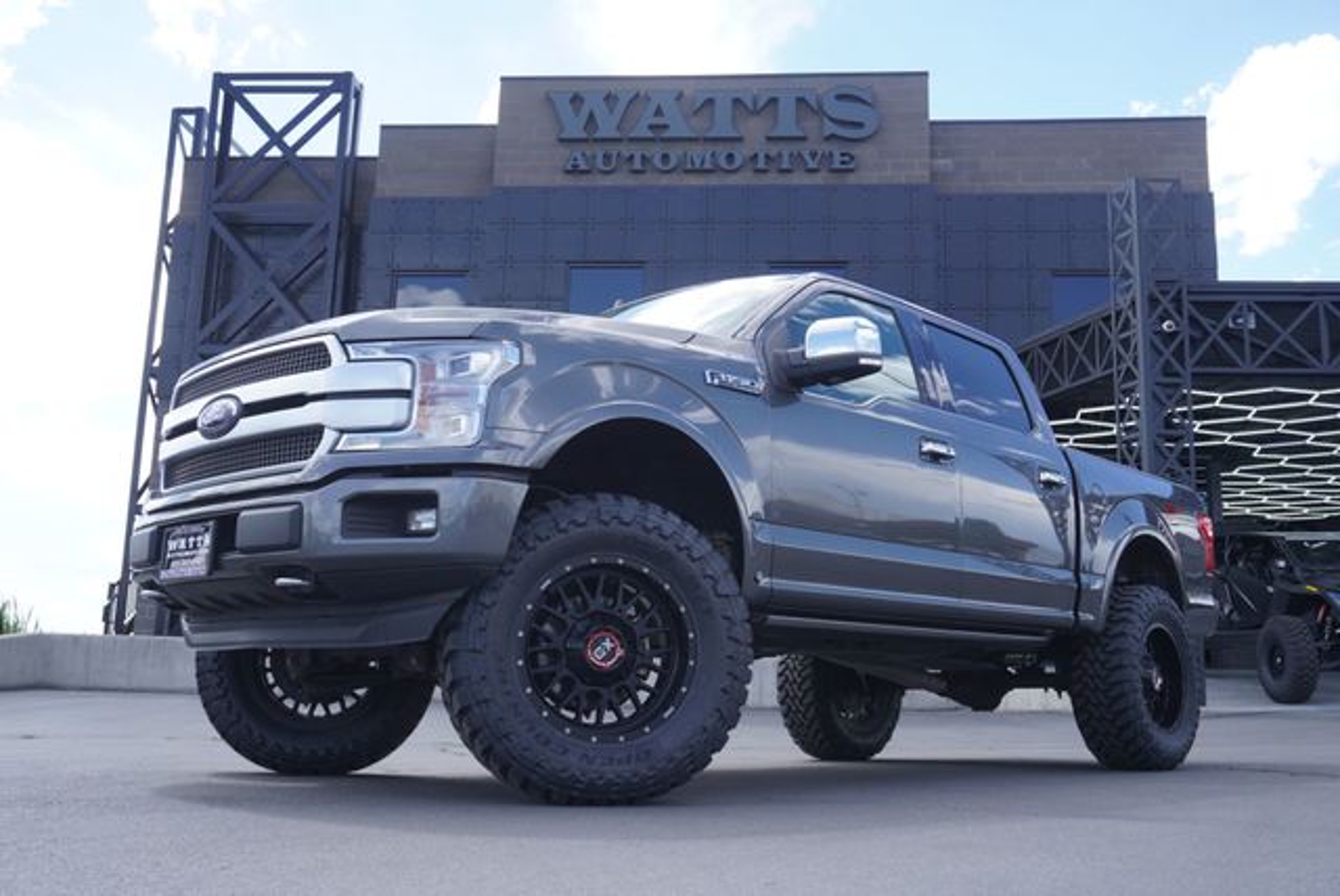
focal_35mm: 34
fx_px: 1285
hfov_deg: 55.1
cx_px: 670
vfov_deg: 38.4
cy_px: 448
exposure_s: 1/125
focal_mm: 23
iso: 100
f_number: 6.3
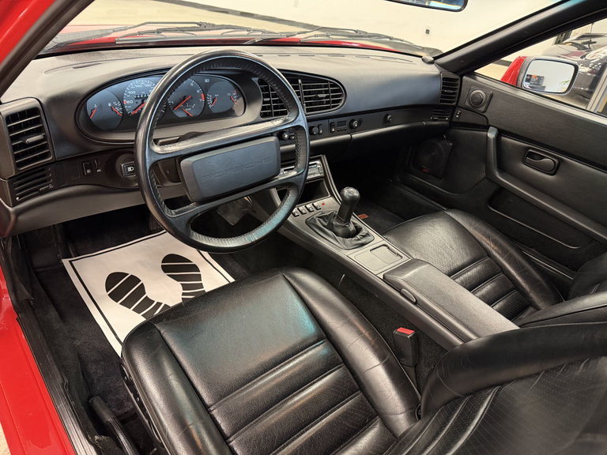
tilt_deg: -31.8
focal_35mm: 24
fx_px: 421
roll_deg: -9.8
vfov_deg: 56.8
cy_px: 228
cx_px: 304
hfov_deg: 71.6
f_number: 1.78
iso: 400
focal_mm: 6.76
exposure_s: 1/60
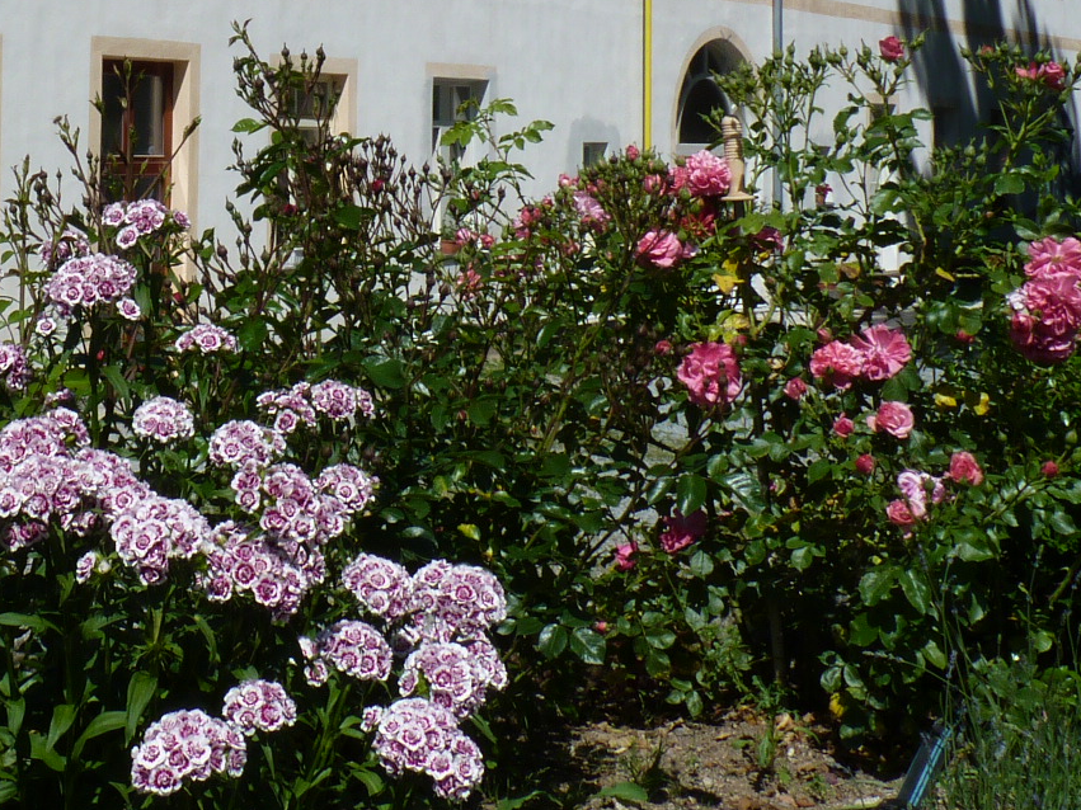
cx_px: 147
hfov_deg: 28.9
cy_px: -9
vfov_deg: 21.7
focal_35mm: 65
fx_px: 2030
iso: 80
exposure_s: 1/400
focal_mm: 4.8
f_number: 6.3
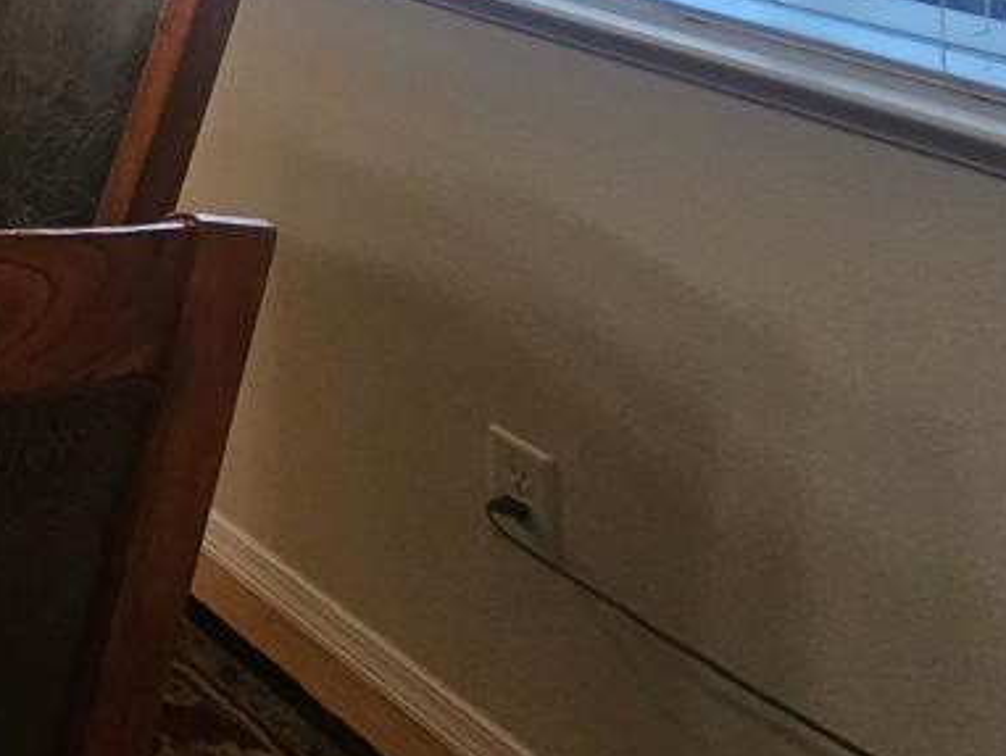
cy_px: -491
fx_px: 1483
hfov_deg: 20.8
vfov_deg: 21.7
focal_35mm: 51
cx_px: -906
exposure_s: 1/60
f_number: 2.2
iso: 100
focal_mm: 2.2
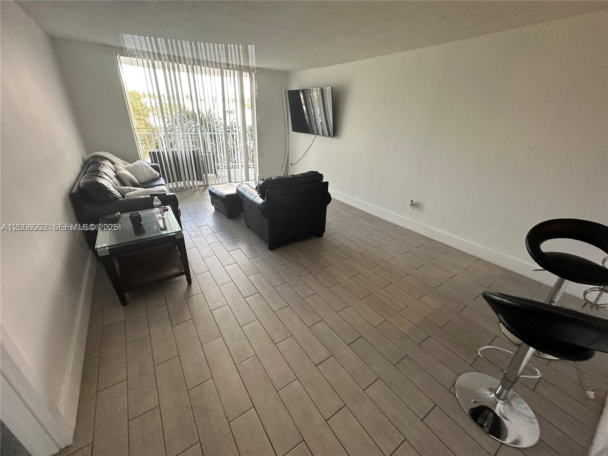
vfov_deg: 85.7
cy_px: 228
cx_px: 304
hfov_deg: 102.1
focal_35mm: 14
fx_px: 246
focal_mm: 2.22
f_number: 2.2
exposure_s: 1/120
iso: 250
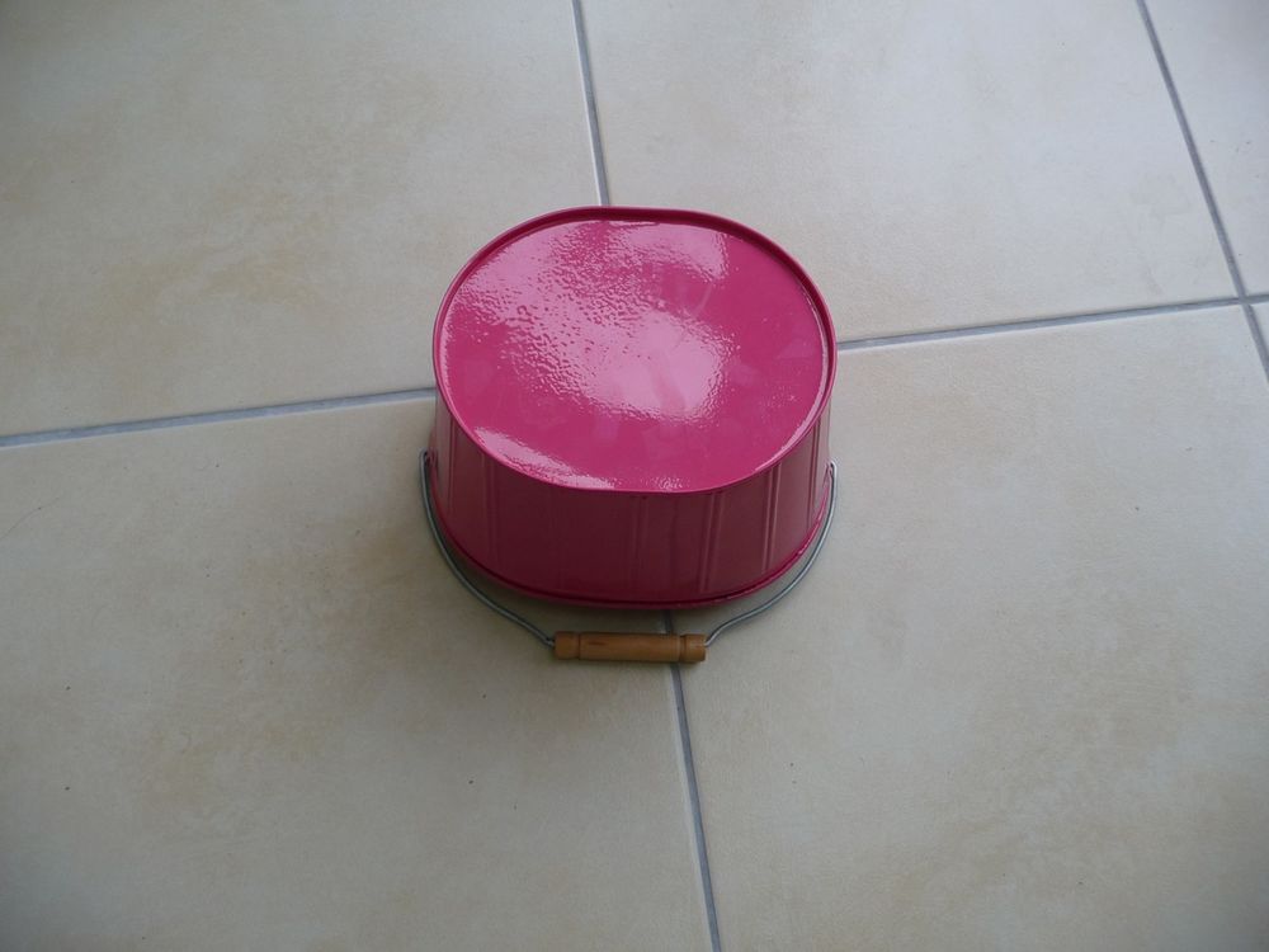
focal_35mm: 28
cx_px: 634
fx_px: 1026
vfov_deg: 49.7
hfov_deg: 63.4
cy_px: 476
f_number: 3.3
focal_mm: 4.7
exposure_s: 1/40
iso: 100
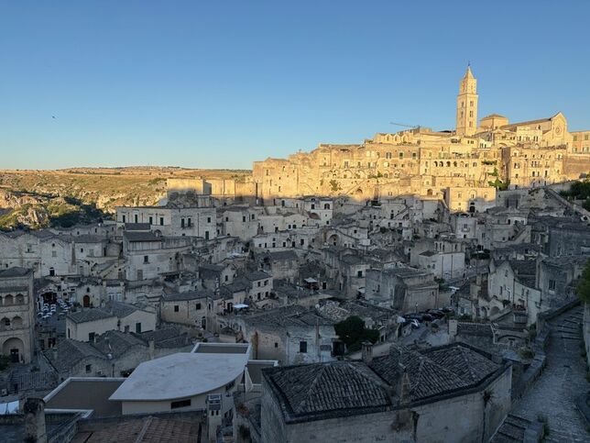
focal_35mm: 26
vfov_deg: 53.1
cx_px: 295
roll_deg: -0.3
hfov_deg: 67.3
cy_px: 222
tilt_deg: -3.9
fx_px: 443
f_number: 1.6
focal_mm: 5.96
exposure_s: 1/1848
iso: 50
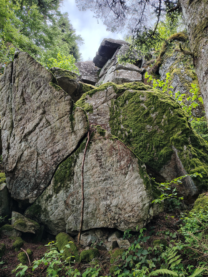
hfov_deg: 56.8
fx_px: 192
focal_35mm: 24
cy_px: 138
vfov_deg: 71.6
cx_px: 104
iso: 128
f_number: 1.8
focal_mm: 5.56
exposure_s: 1/100
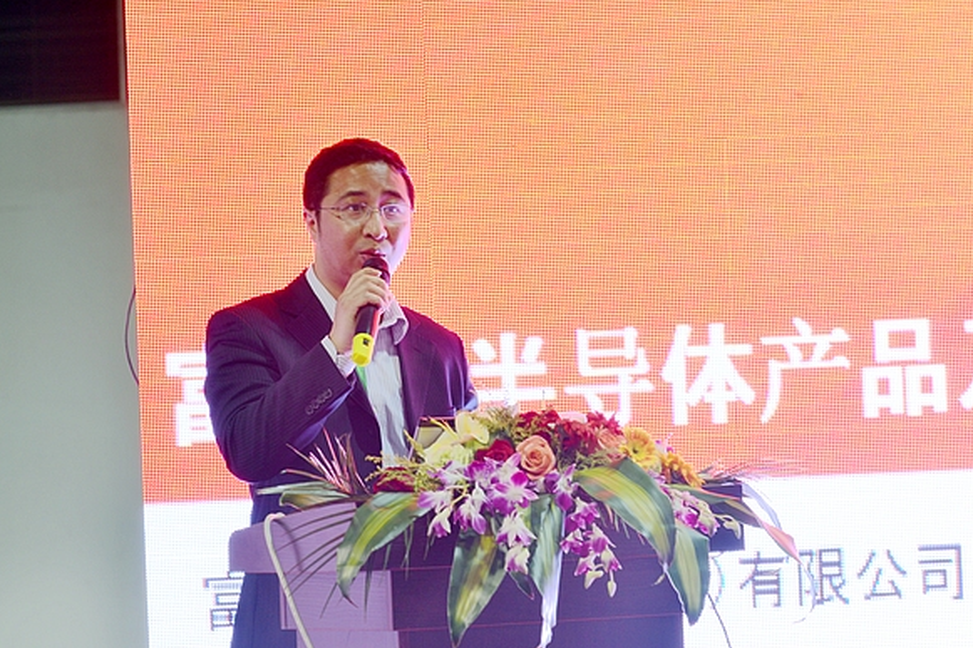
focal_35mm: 126
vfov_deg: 10.9
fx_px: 3404
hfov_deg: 16.3
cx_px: 481
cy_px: 327
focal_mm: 122
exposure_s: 1/20
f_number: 7.1
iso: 400
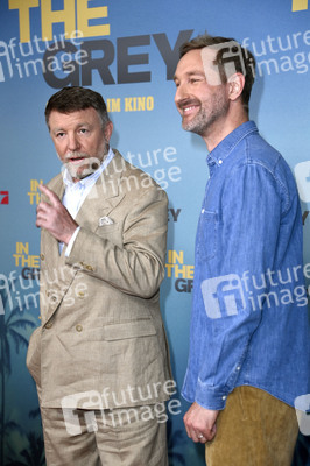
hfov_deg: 13.9
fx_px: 1268
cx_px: 155
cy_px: 233
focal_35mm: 98
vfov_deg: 20.8
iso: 1000
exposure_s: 1/250
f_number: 5.6
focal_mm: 98
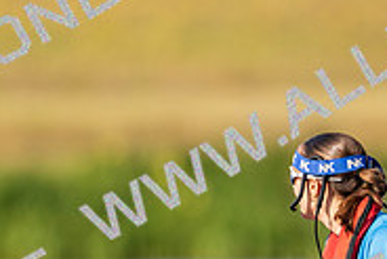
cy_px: 246
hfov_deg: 1.1
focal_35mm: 1887
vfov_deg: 0.7
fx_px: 20301
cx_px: 339
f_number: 4
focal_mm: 600
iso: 250
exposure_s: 1/2500
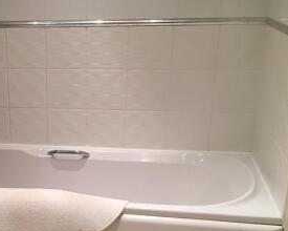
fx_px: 511
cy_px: 161
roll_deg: +2.6
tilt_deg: -19.8
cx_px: 31
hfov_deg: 30.1
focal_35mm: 60
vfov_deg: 25.2
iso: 80
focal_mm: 4.15
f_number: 2.2
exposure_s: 1/33
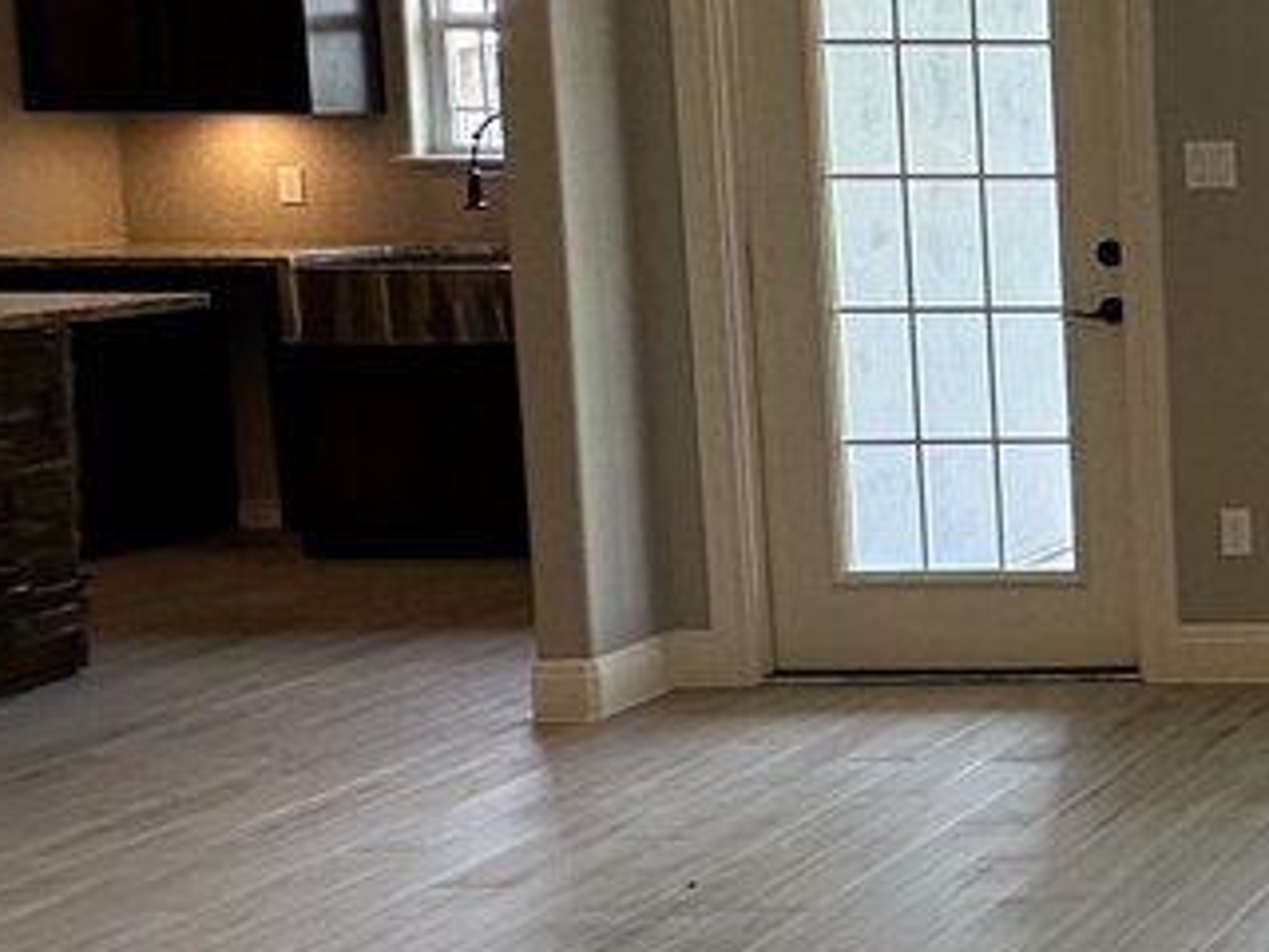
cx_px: 2292
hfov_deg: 20.9
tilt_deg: -5.0
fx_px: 2310
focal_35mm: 63
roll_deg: -0.4
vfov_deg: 23.2
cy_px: 325
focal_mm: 2.22
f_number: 2.2
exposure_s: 1/214
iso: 40
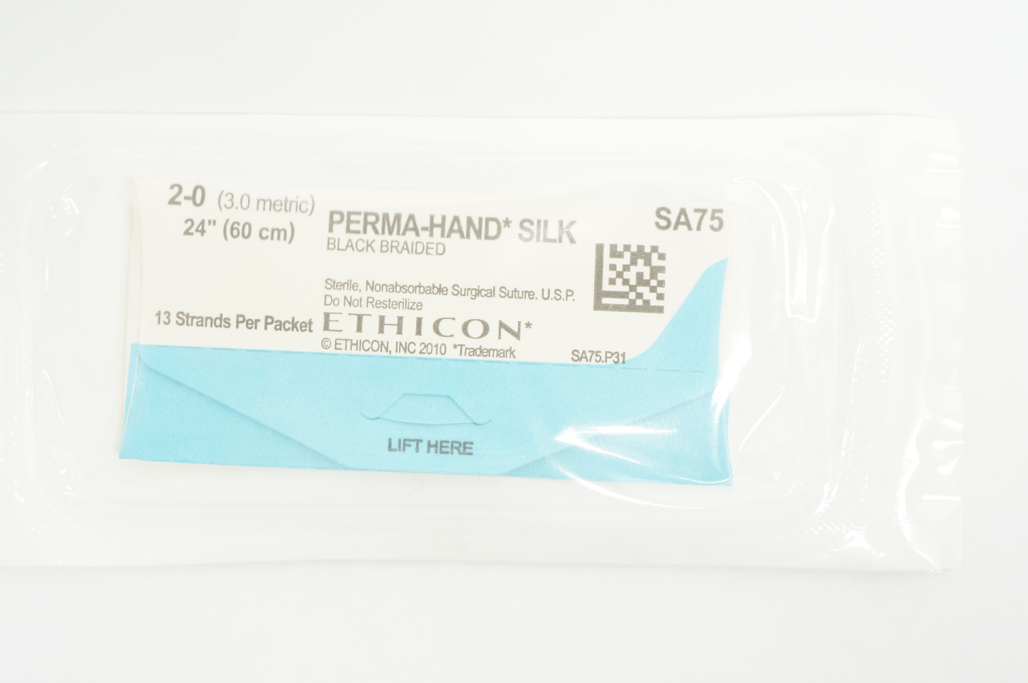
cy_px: 338
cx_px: 464
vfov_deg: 24.8
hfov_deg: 36.5
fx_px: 1556
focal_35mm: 55
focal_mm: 33
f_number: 8
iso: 400
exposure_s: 1/15
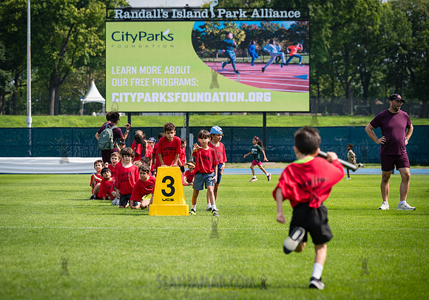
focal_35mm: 156
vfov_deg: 9.1
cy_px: 150
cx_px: 203
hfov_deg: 12.9
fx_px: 1893
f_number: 5
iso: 100
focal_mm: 150
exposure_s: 1/400
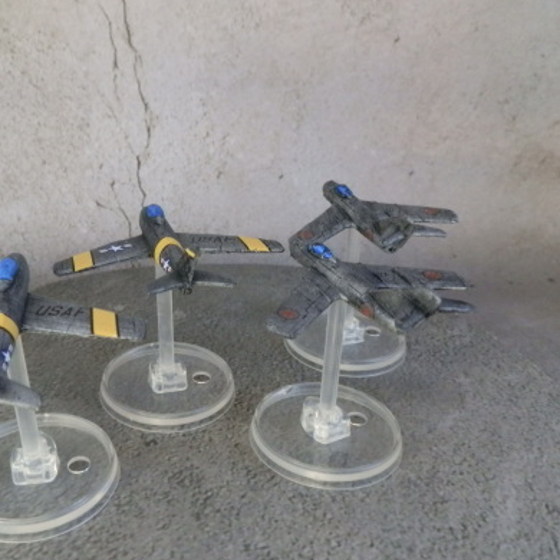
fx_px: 622
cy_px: 284
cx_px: 201
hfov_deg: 47.9
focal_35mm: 34
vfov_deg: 48.4
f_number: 3.1
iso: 400
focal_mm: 5
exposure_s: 1/160
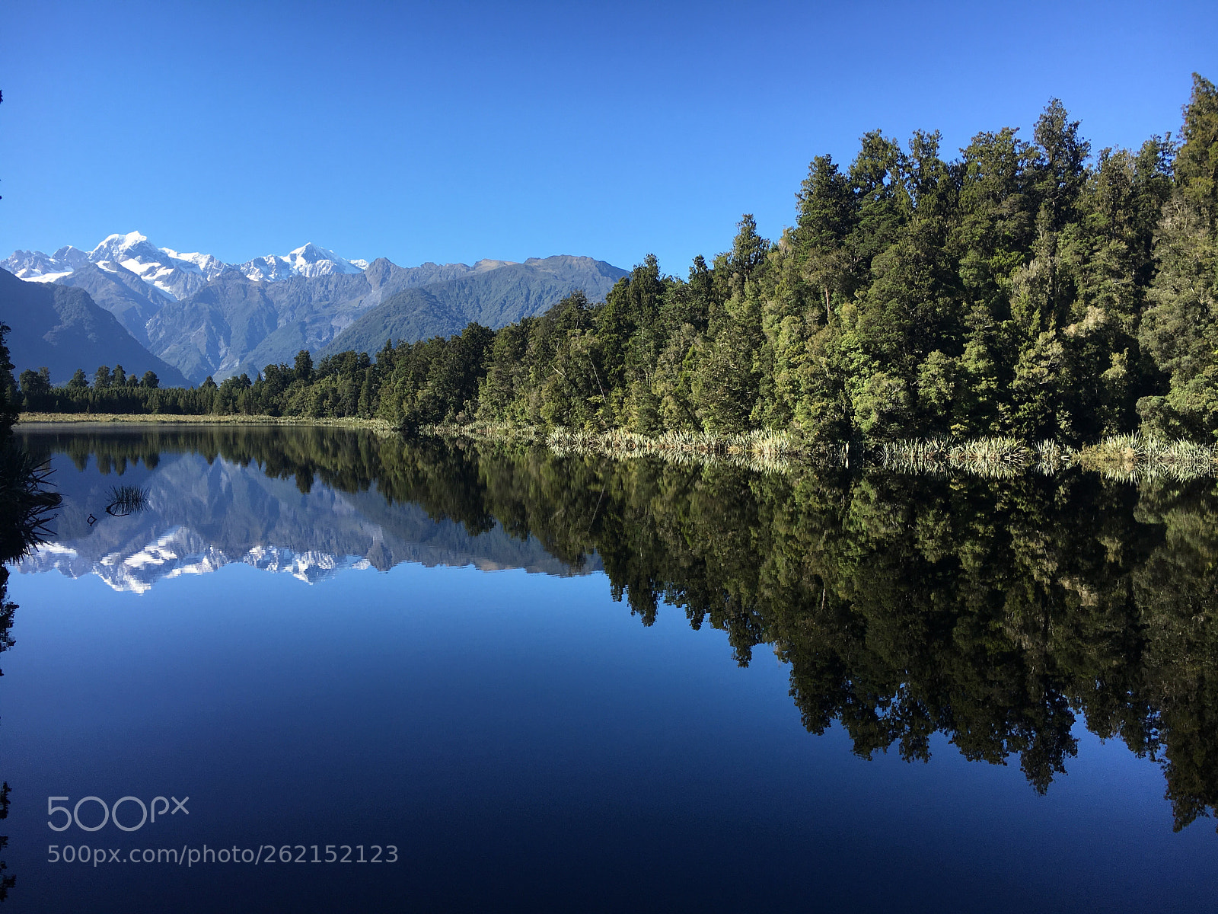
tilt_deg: -2.2
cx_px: 609
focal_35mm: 29
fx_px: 1020
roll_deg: -0.6
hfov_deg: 61.7
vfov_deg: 48.2
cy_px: 457
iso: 25
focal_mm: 4.15
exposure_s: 1/810
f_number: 2.2
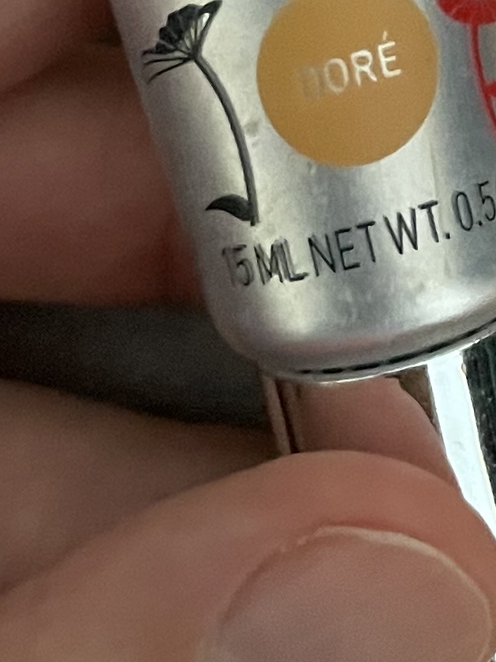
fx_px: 2389
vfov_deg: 14.5
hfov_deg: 11.5
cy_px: -400
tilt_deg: -73.3
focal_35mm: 125
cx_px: 683
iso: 640
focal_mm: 4.2
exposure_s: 1/25
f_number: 1.6
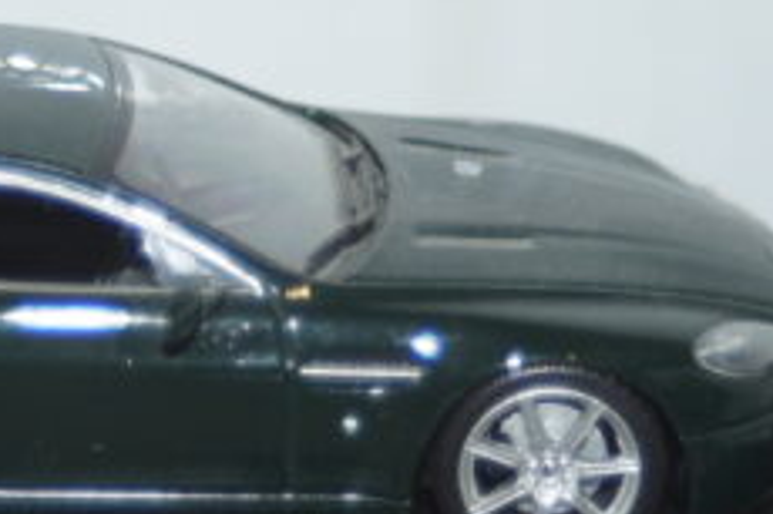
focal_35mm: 235
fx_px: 5042
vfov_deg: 5.8
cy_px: 306
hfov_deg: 8.7
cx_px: 74
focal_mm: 60
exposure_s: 1/60
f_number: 5.6
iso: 250
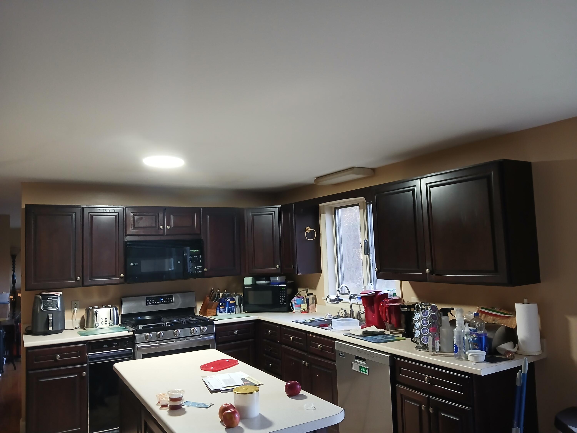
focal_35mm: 26
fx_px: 433
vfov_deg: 53.1
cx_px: 288
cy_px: 216
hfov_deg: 67.3
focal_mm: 3.98
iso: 250
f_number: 1.8
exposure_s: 1/24
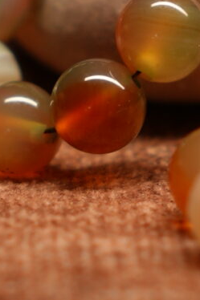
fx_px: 2969
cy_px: 87
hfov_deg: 3.9
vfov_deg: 5.8
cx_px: 167
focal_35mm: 356
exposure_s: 1/100
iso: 100
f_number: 2.5
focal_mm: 35
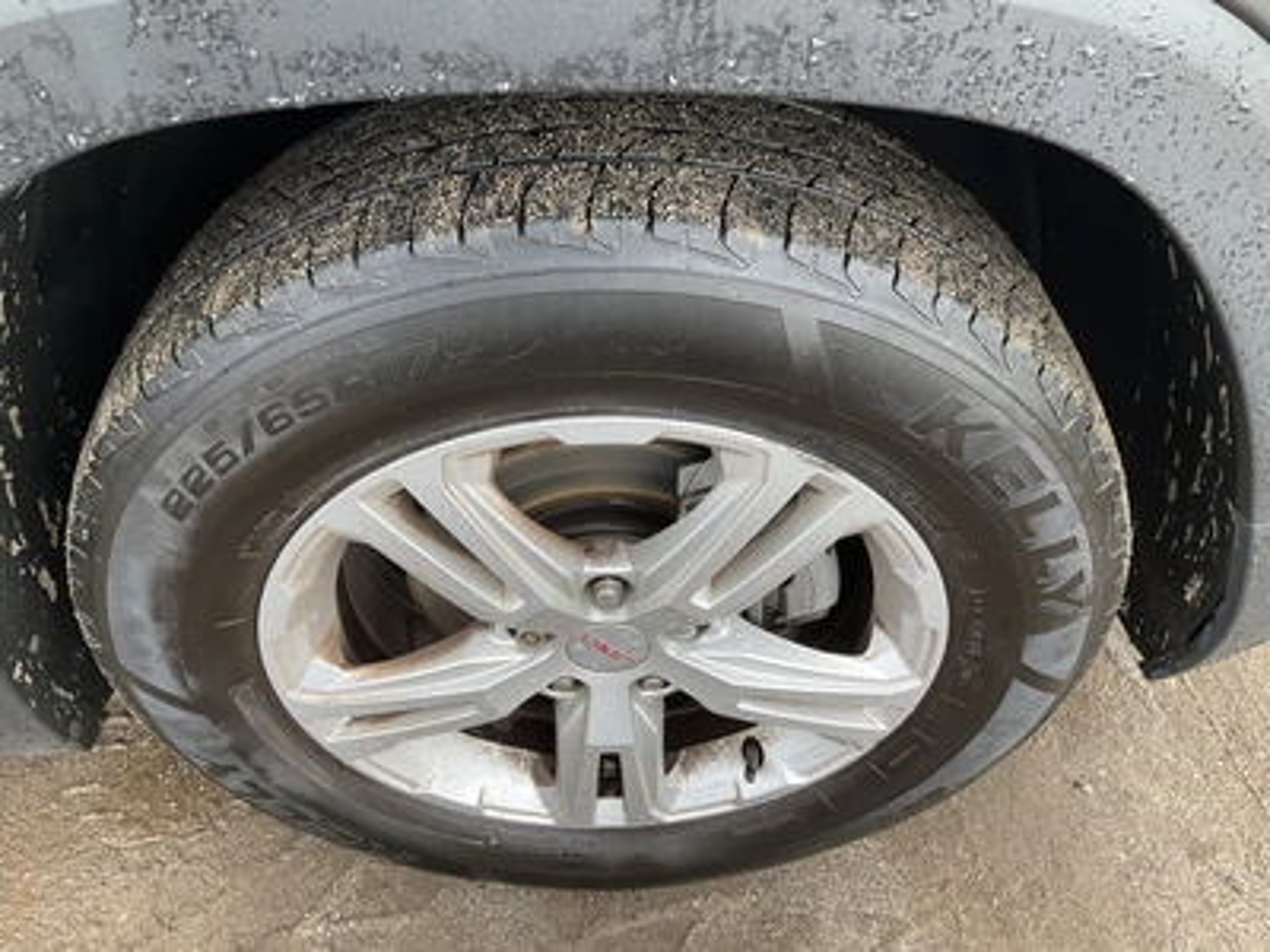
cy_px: 476
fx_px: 1064
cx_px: 635
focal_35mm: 29
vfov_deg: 48.2
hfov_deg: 61.7
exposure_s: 1/158
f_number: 1.8
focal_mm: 3
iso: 20
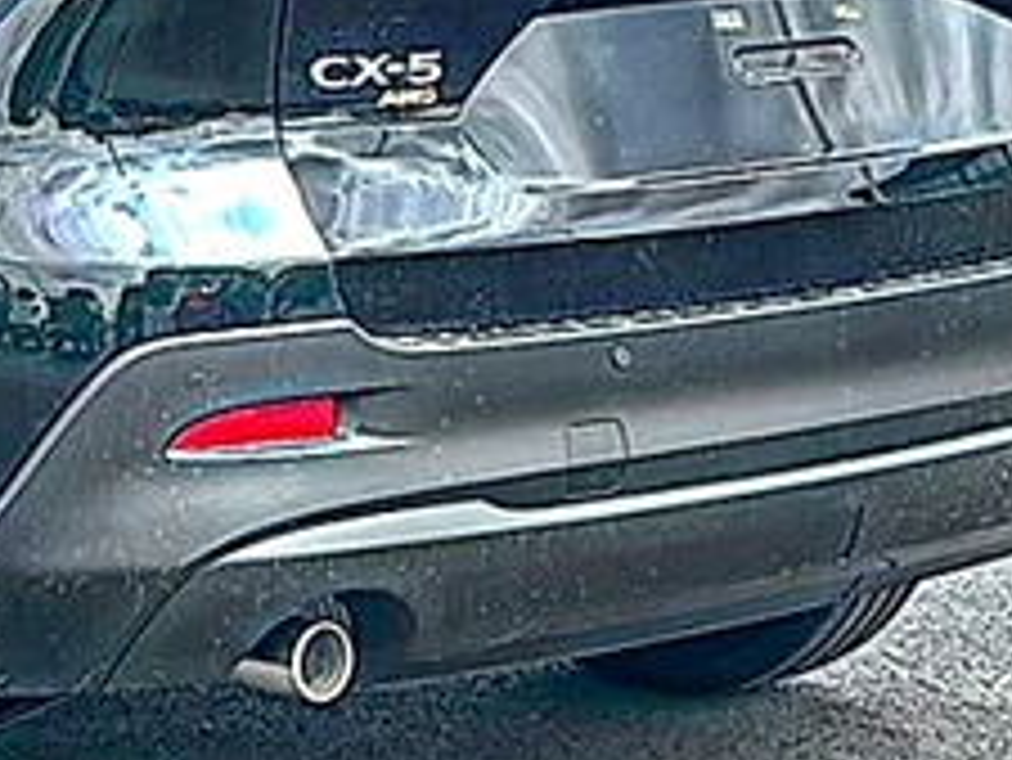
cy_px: 92
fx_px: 3364
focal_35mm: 115
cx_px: -180
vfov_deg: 12.8
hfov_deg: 16.4
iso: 80
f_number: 1.78
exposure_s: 1/1757
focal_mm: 6.86
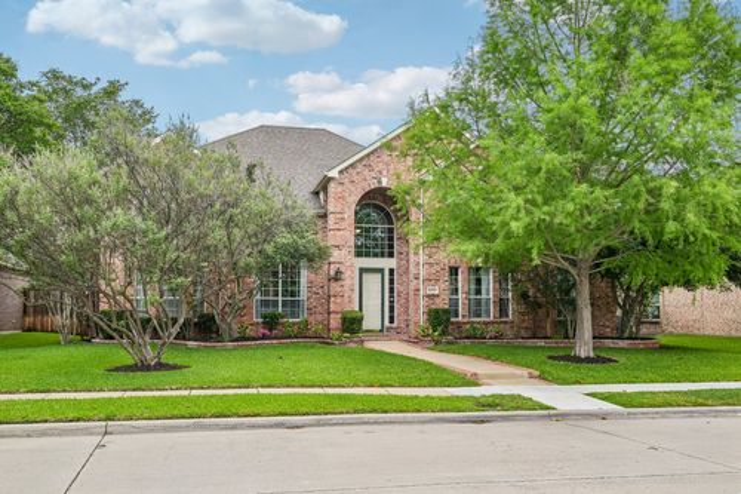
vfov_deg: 43.6
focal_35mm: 30
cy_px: 247
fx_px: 617
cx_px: 370
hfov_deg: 61.9
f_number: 8
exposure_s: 1/500
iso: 400
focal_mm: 30
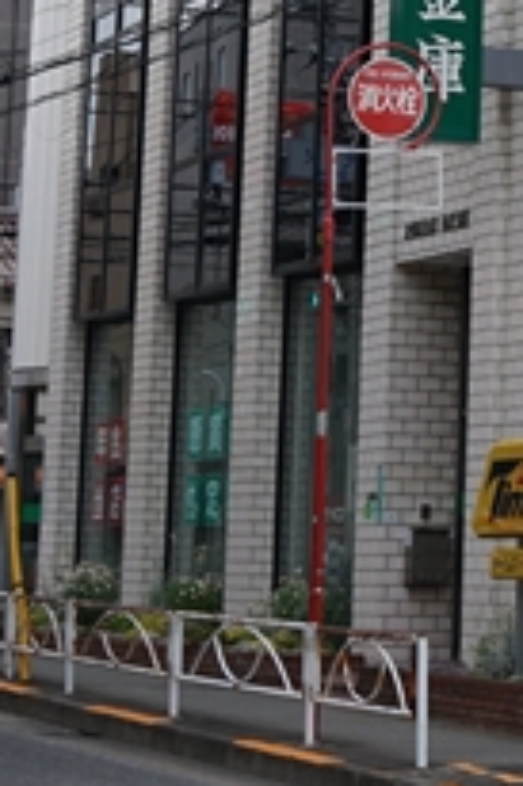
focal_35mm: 132
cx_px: 729
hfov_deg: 10.1
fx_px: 2881
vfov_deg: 15.1
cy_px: -84
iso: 100
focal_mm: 23
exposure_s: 1/200
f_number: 4
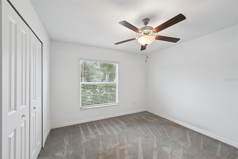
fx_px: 93
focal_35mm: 14
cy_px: 80
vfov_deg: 81.2
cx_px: 119
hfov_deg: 104.3
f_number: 8
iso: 400
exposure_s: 1/60
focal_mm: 14
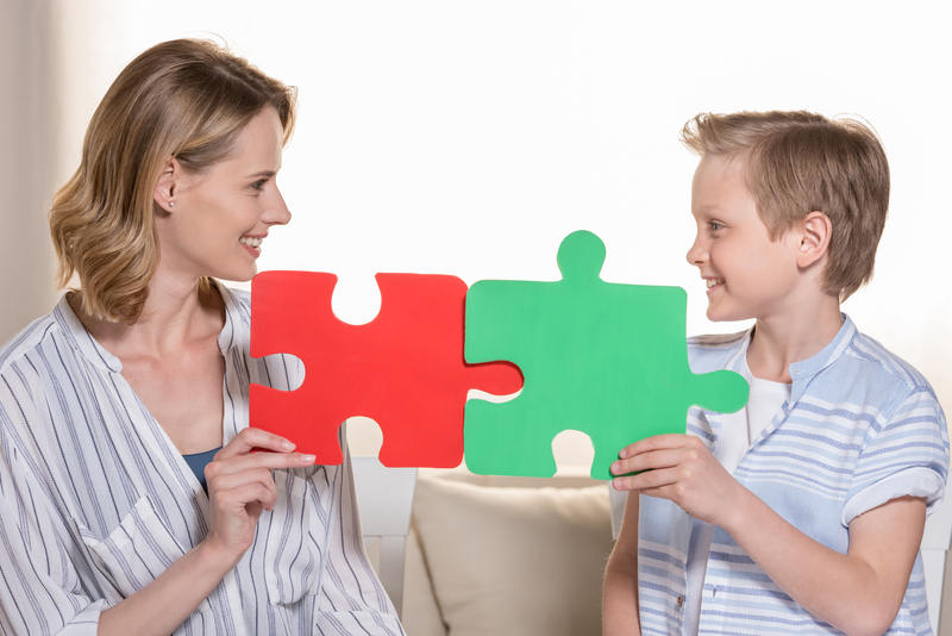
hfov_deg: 15.8
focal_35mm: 130
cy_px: 318
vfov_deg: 10.6
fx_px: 3439
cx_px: 476
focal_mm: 130
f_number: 5.6
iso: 100
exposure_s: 1/160
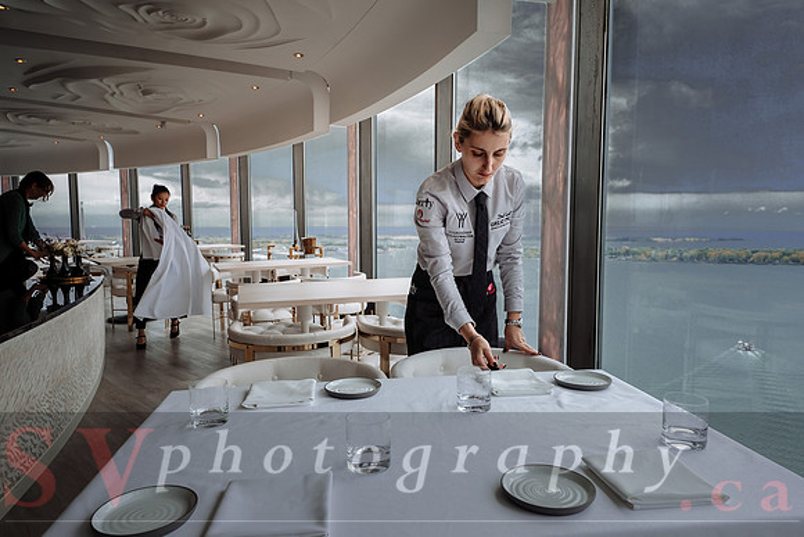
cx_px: 406
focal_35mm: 24
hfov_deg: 72.7
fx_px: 546
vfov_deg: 52.3
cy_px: 269
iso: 200
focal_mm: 16
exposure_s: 1/400
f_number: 4.5
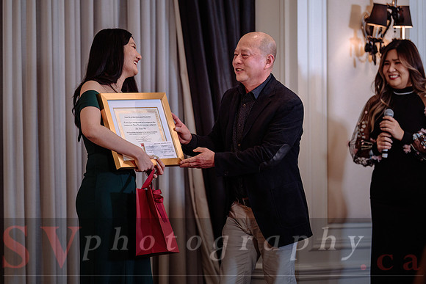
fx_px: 1751
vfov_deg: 9.3
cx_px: 193
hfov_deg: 13.9
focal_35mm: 148
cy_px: 128
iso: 1000
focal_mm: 135
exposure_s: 1/125
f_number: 2.8
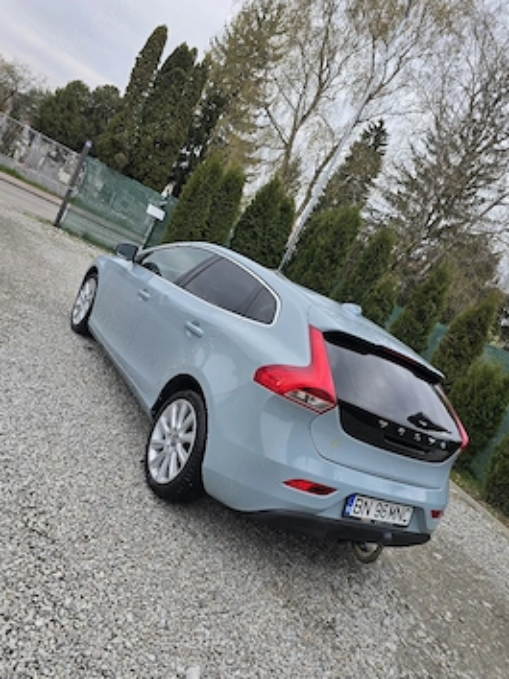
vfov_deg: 67.3
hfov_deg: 53.0
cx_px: 261
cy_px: 364
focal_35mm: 26
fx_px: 510
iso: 12
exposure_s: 1/270
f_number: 1.7
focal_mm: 6.3
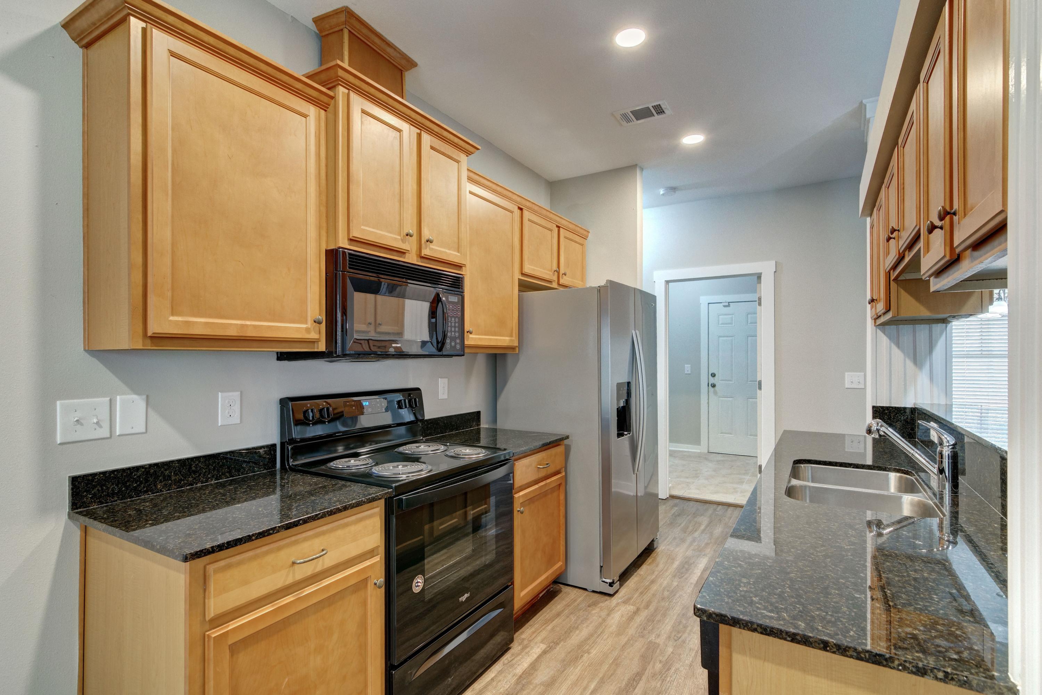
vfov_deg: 73.7
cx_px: 521
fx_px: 463
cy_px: 348
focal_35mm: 16
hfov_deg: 96.7
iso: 400
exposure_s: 1/30
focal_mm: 11
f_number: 8
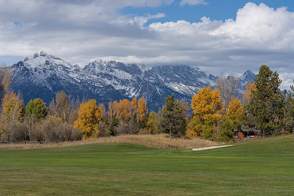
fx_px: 768
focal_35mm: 94
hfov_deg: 21.7
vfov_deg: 14.6
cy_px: 98
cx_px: 147
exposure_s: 1/1000
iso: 400
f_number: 13
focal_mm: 94
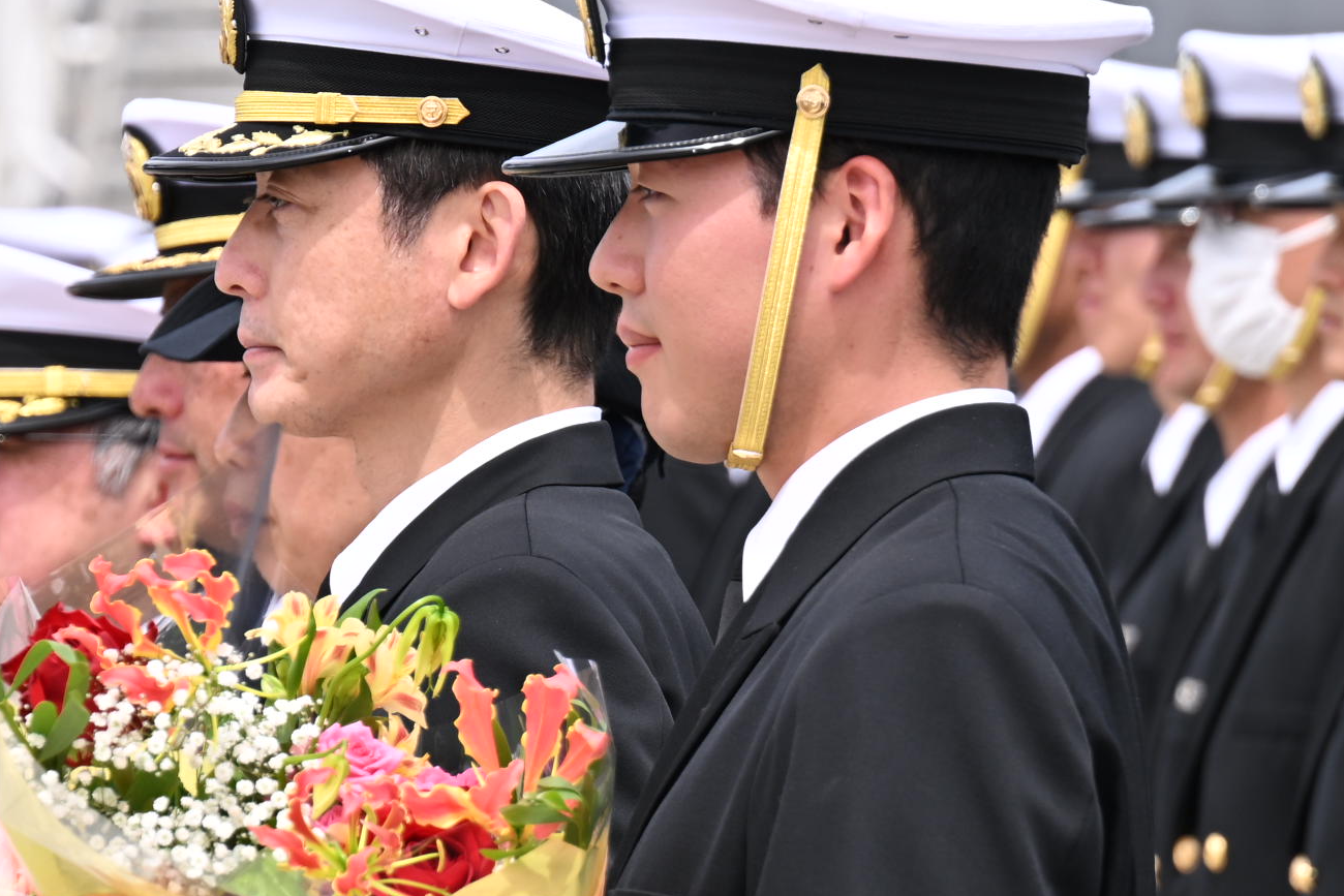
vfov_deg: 2.2
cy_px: 651
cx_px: 541
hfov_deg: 3.2
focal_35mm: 635
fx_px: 23708
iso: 100
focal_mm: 200
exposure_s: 1/200
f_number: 7.1
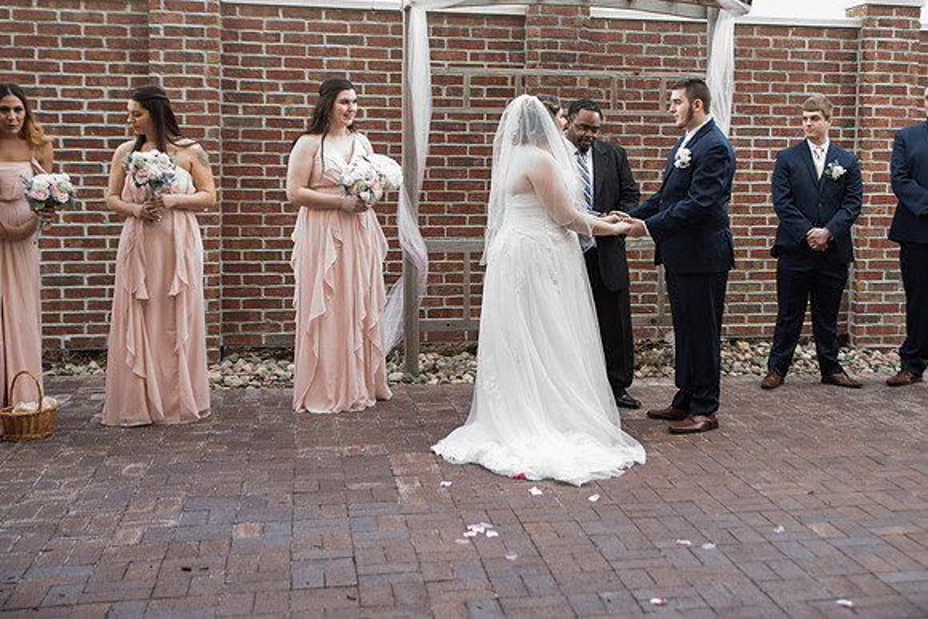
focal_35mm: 51
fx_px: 1309
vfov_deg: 26.6
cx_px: 620
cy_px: 249
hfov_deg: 38.6
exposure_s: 1/200
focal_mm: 38
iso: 500
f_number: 2.8
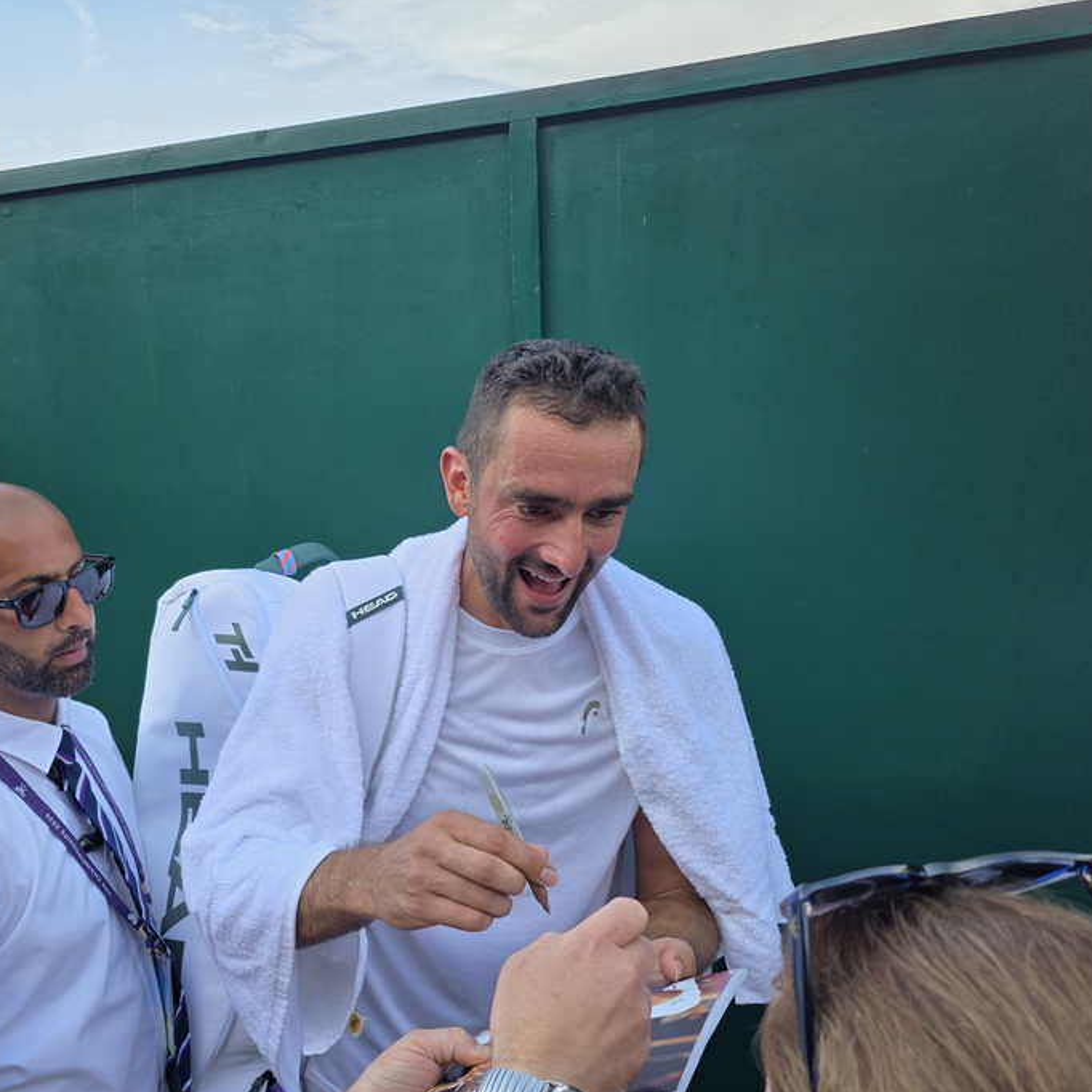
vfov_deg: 57.3
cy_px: 560
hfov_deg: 56.6
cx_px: 407
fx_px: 999
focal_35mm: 28
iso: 80
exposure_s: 1/1756
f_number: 1.7
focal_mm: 6.3
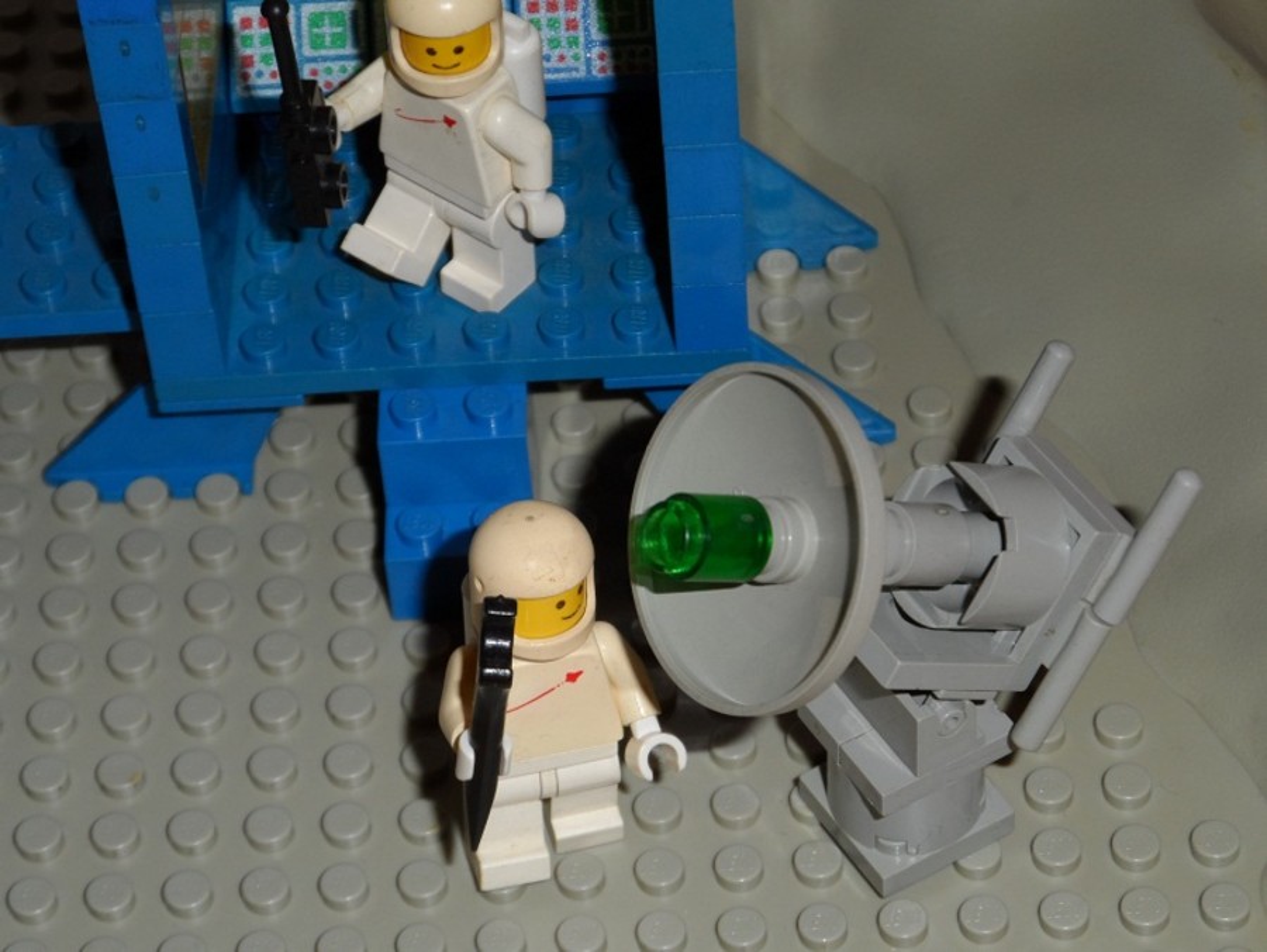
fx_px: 3809
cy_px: 476
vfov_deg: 14.2
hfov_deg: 18.9
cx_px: 634
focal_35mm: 104
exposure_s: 1/60
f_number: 4.6
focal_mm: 17
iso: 100
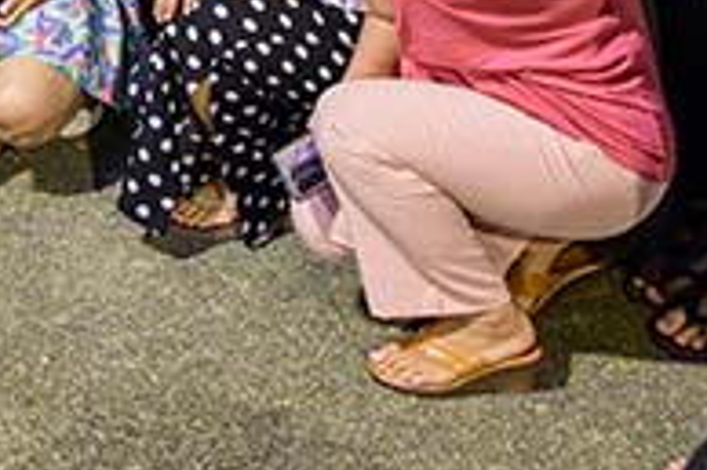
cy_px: -517
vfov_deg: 10.4
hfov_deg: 16.2
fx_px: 2335
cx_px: -248
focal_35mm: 119
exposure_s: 1/200
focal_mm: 24
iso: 10000
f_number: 4
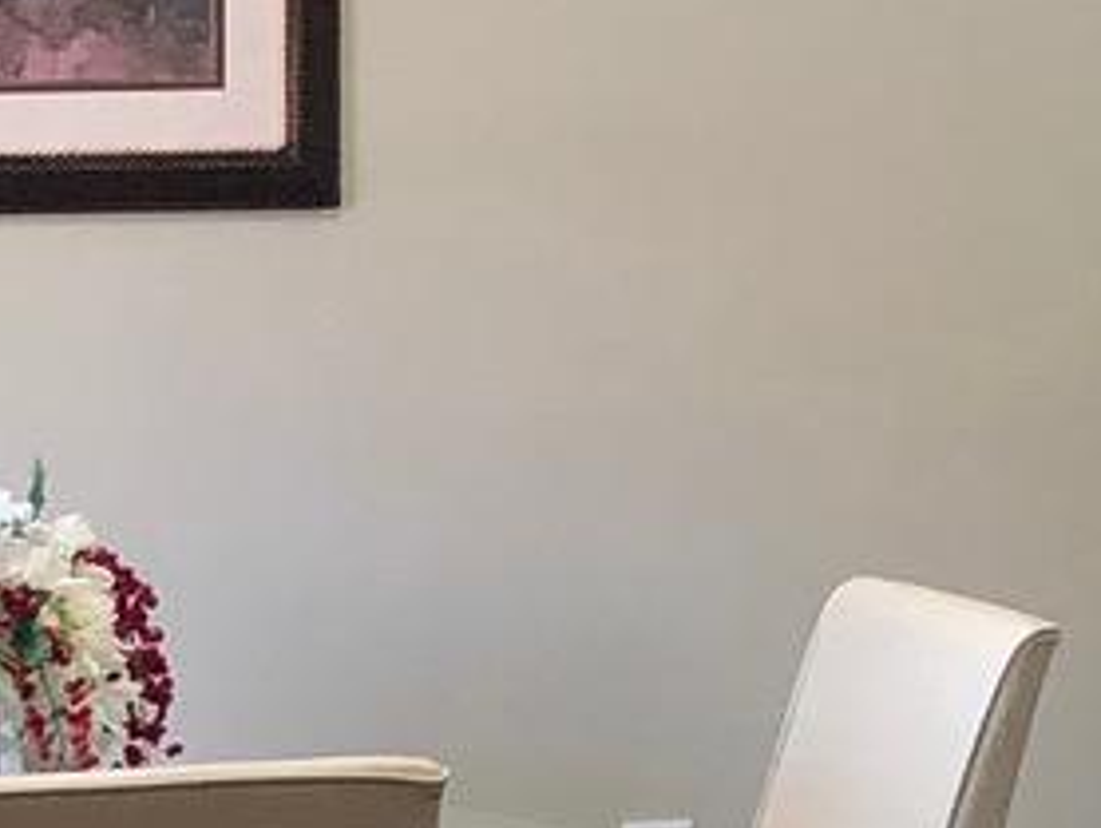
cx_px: 59
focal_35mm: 206
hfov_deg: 9.5
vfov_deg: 7.2
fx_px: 6558
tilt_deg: -8.1
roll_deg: +0.1
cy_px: 840
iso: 50
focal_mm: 3.99
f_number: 1.8
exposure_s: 1/120
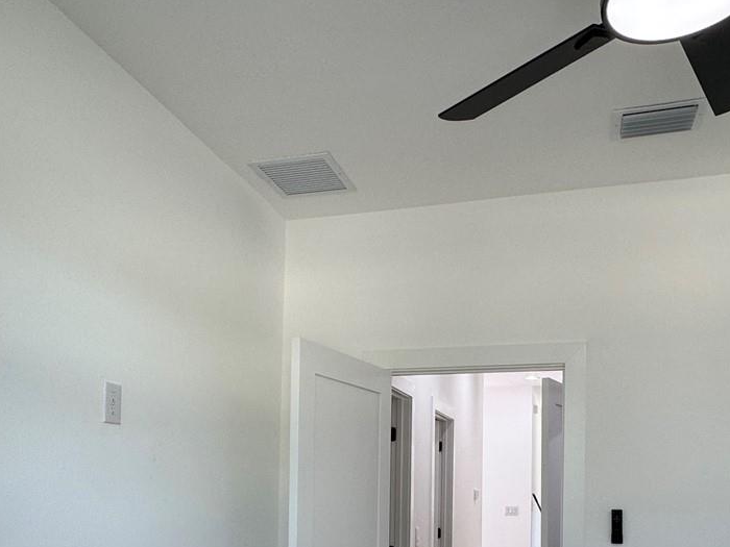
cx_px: 373
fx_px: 675
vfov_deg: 41.4
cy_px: 471
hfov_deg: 56.8
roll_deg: -0.8
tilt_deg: +0.1
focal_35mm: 32
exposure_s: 1/120
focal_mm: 2.22
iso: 100
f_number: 2.2
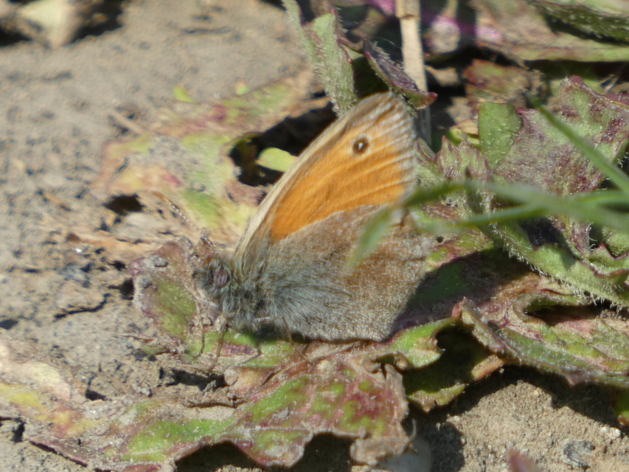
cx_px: 314
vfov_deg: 1.3
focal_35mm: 1152
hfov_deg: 1.7
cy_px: 236
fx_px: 20936
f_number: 5.8
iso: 80
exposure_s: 1/160
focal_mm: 206.4
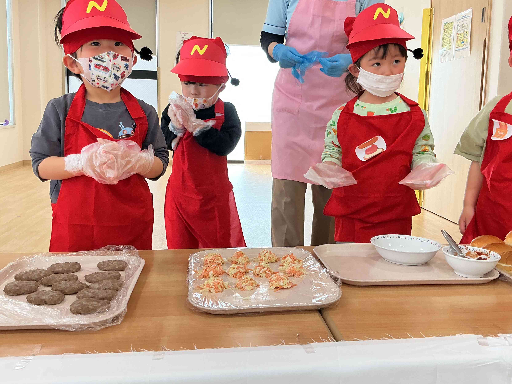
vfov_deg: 40.7
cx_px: 278
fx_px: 518
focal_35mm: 35
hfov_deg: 52.6
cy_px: 175
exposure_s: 1/120
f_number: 1.8
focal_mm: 3
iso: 32
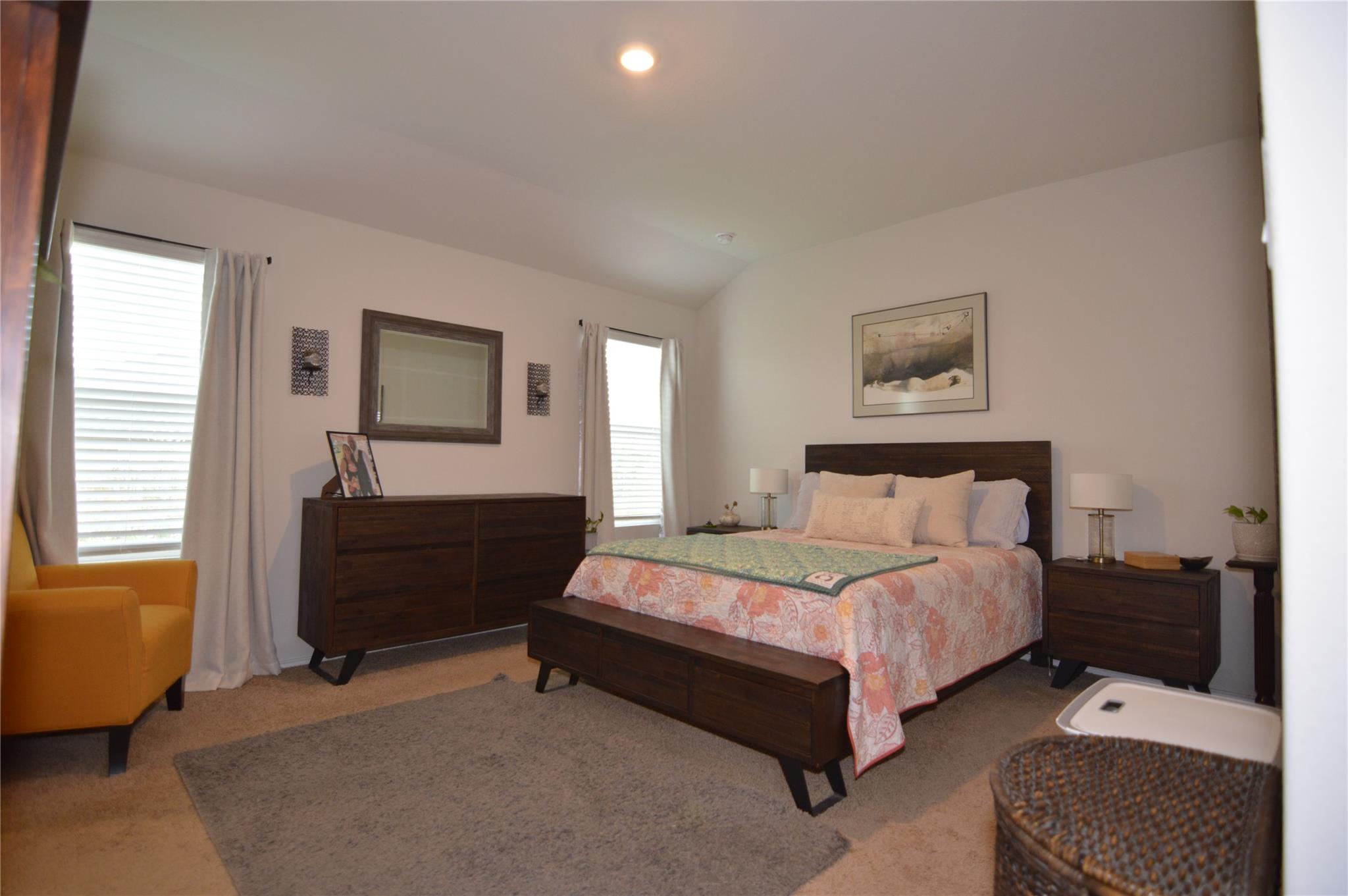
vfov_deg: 69.5
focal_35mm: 17
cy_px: 448
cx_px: 674
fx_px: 645
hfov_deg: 92.5
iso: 400
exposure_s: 1/60
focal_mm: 11.5
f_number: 2.8
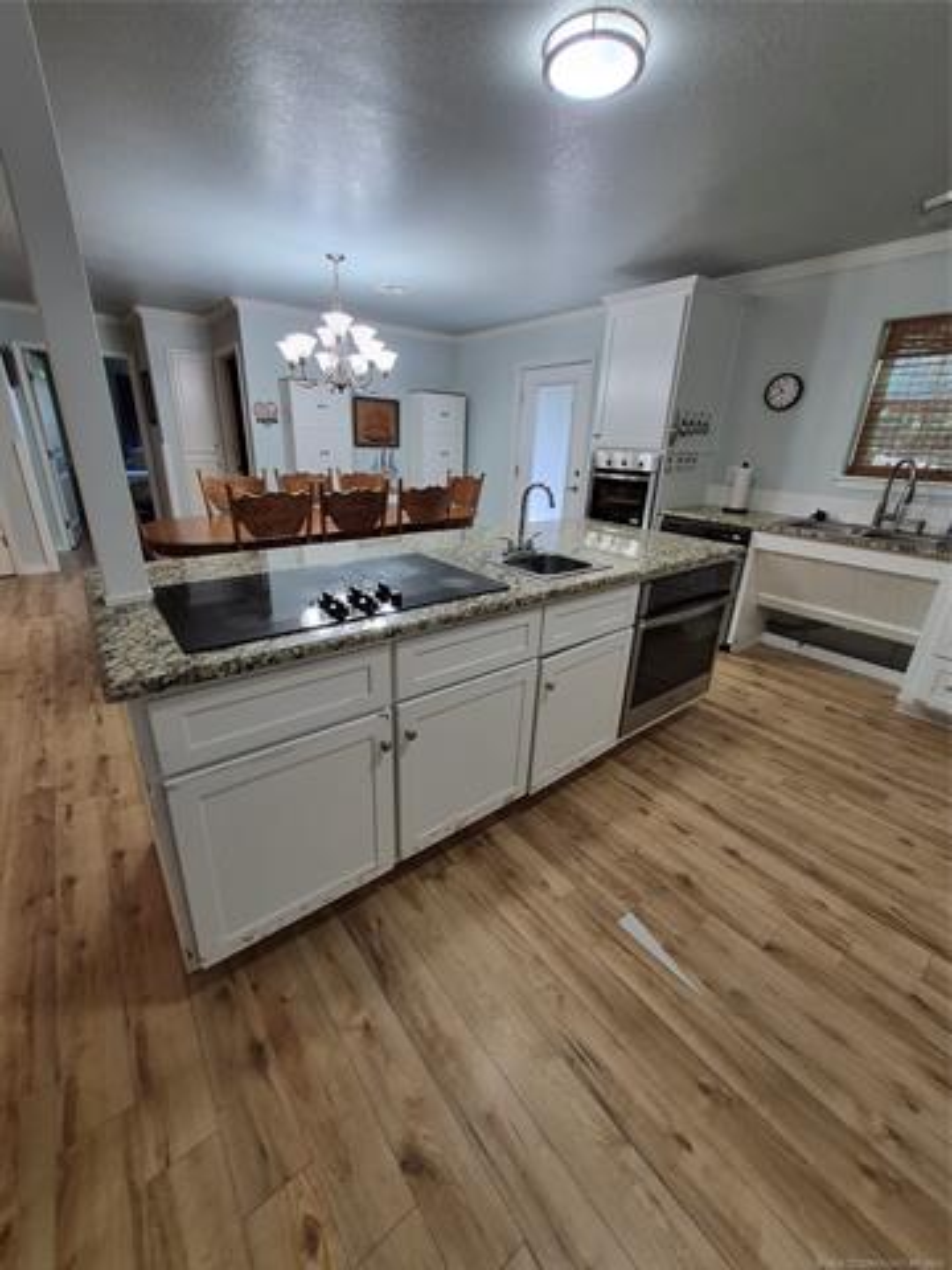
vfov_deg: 106.2
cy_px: 635
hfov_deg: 89.9
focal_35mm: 13
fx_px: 477
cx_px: 476
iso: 160
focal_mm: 1.74
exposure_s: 1/60
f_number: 2.2
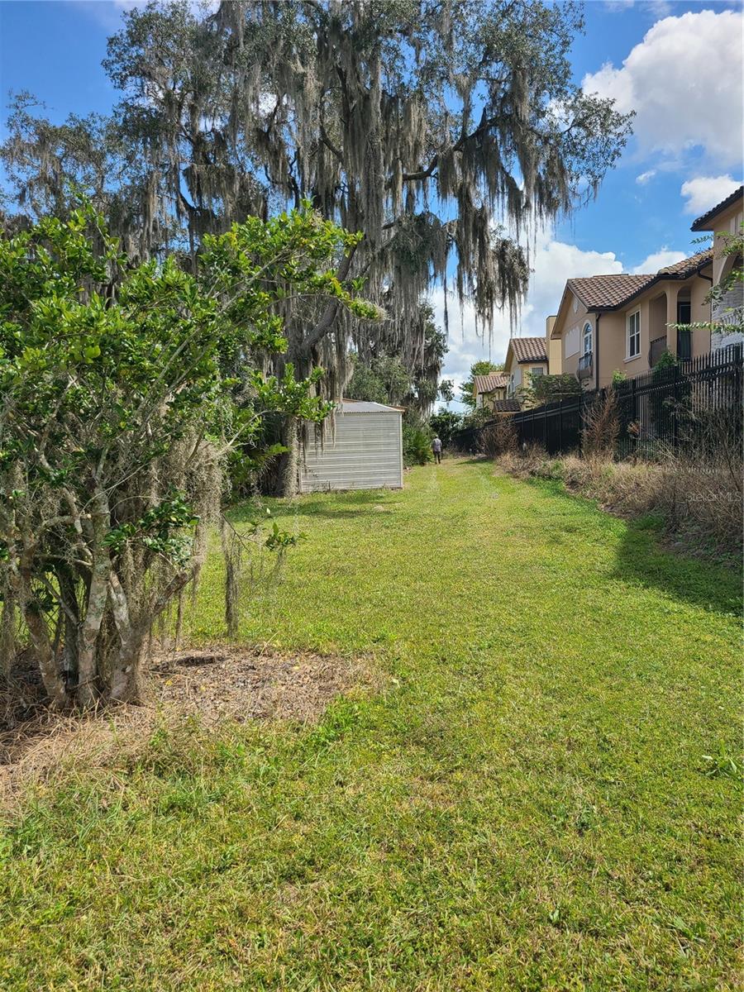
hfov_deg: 53.1
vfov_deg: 67.3
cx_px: 372
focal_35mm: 26
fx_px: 745
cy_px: 496
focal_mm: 5.4
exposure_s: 1/1413
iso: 40
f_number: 1.8
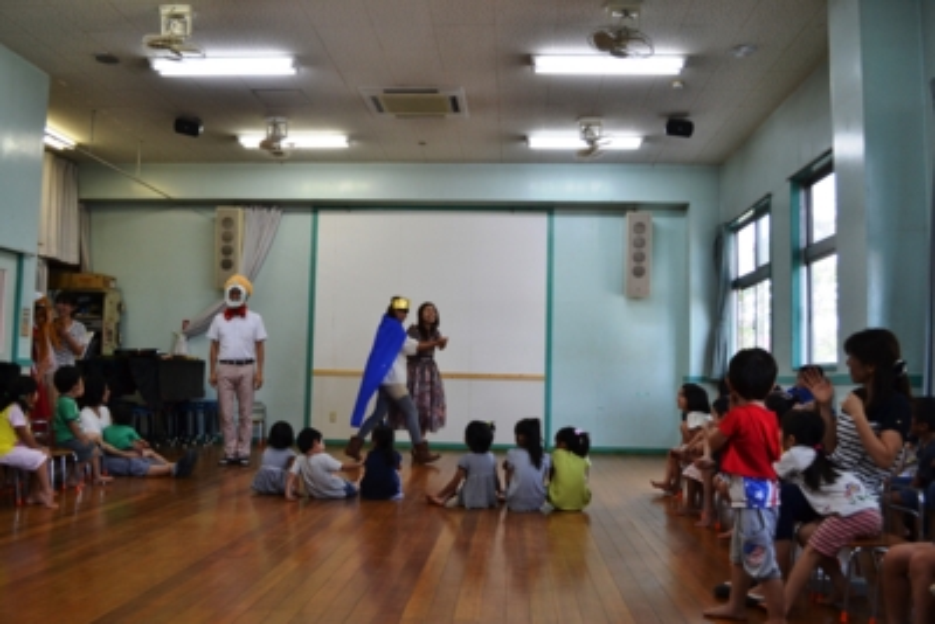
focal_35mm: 33
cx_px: 468
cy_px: 312
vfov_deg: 40.0
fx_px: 857
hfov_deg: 57.2
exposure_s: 1/100
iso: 400
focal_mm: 22
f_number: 5
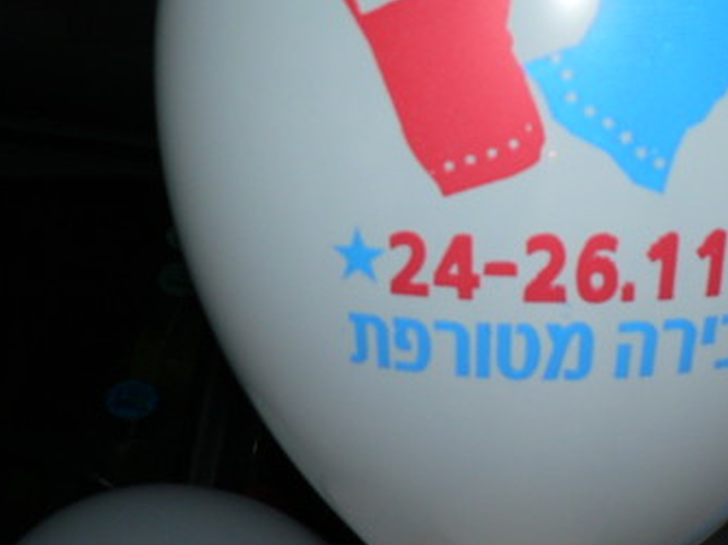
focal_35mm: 69
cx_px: 602
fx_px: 1450
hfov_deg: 27.5
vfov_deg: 20.8
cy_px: 52
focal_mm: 6
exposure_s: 1/60
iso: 100
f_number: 2.8
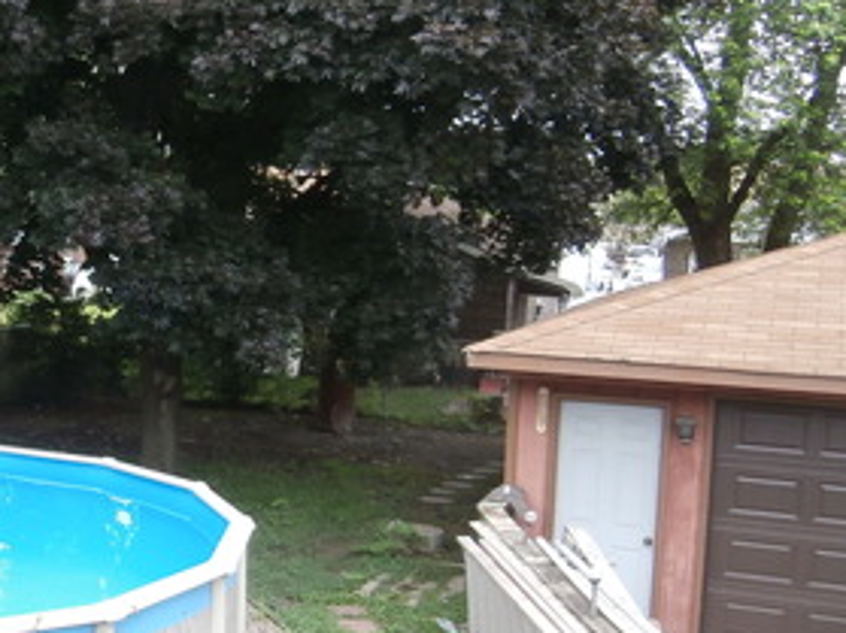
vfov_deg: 26.5
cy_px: 376
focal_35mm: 55
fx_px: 1344
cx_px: 0
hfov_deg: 32.2
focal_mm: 4.2
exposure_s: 1/60
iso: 100
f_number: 3
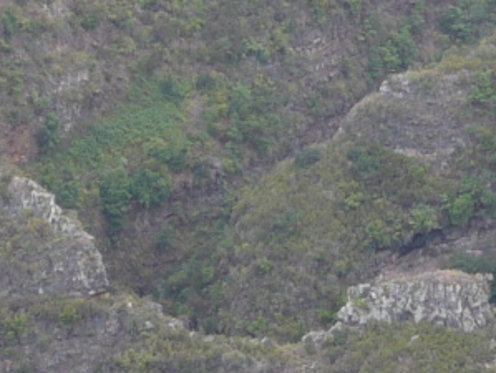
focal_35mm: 187
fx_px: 2683
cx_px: 464
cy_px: -2
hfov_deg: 10.5
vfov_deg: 7.9
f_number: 2.8
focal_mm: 5.8
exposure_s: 1/320
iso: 100
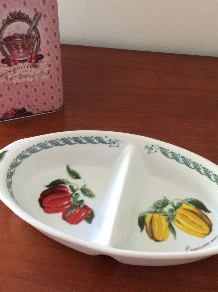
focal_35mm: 47
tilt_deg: -42.6
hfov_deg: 30.8
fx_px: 396
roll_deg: -1.5
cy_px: 113
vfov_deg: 40.3
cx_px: 122
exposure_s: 1/25
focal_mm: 3.3
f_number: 2.4
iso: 125
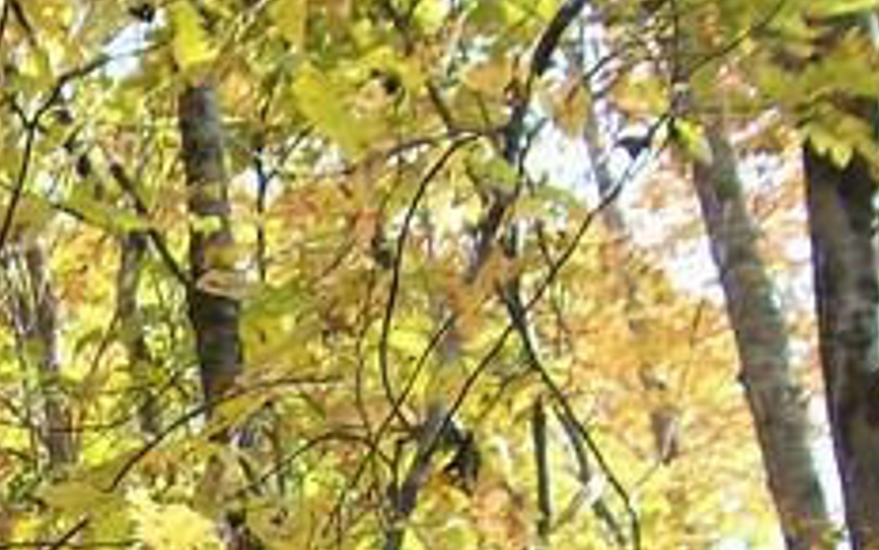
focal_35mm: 117
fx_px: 2803
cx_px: -386
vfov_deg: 10.7
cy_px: 855
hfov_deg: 16.4
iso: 80
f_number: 2.7
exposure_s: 1/144
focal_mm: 6
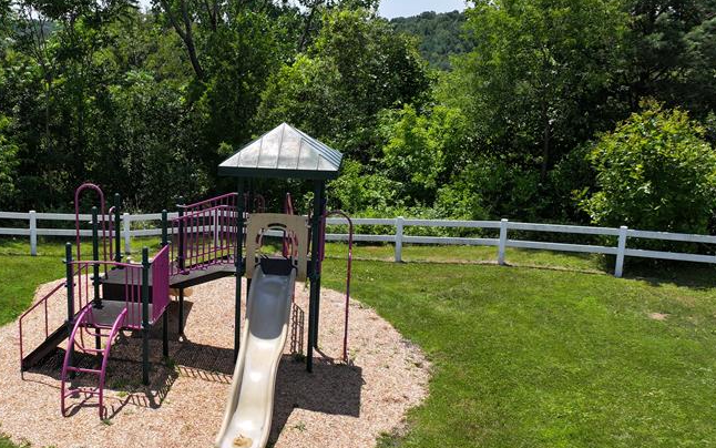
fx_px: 800
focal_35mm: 41
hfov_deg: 46.3
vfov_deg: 31.3
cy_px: 232
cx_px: 172
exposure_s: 1/2000
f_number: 2.8
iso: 130
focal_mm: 12.29
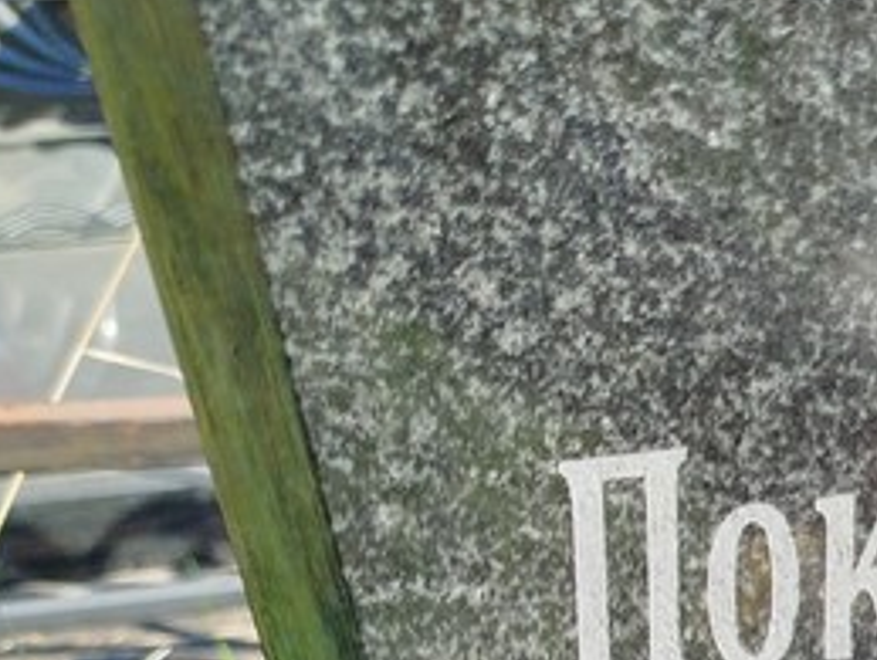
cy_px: 890
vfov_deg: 18.4
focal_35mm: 74
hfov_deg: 23.4
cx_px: 1121
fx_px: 1877
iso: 50
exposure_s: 1/383
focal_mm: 5.31
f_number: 1.7
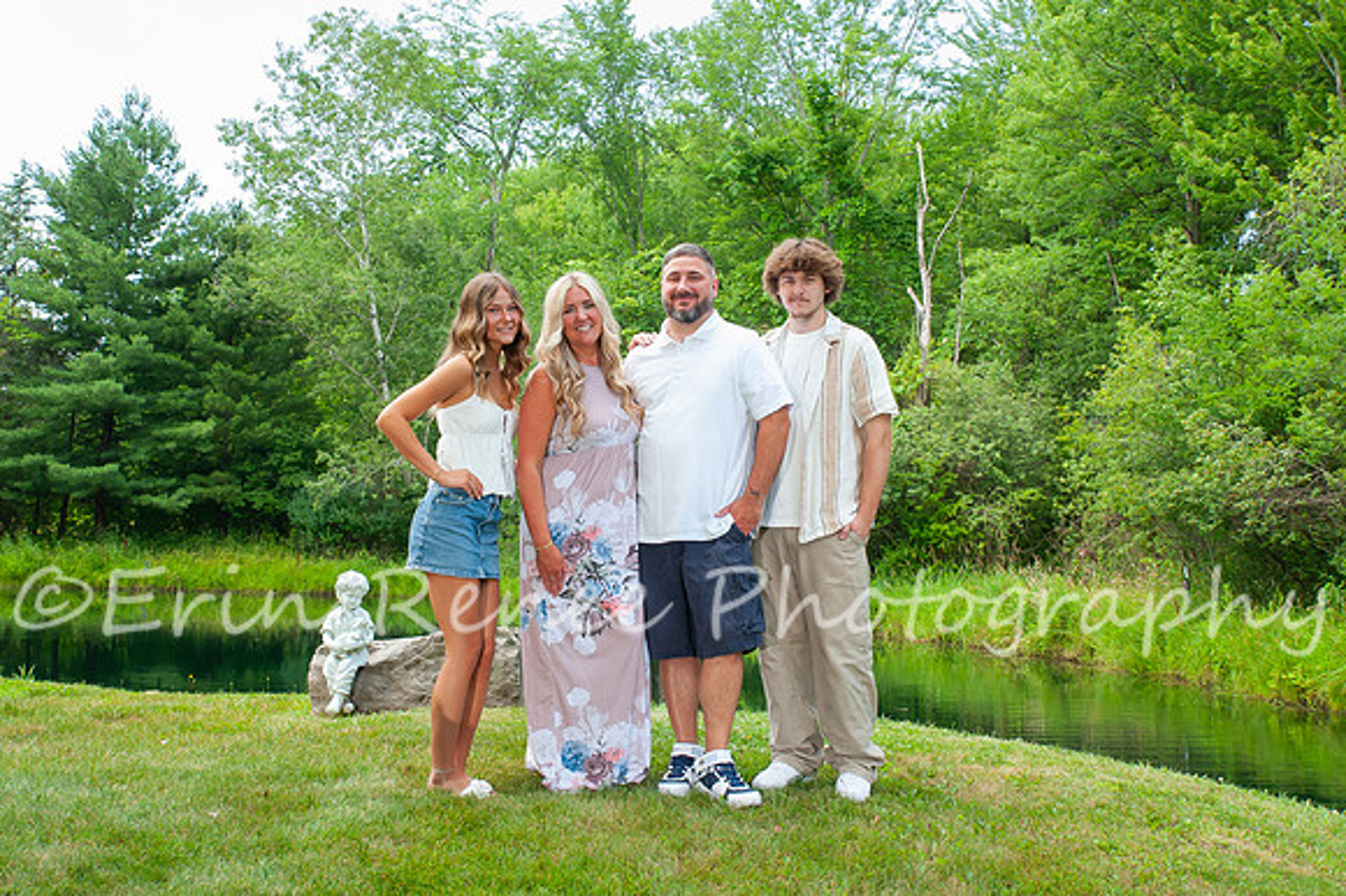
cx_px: 661
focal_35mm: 45
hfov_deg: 44.0
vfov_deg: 30.0
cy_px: 360
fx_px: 1666
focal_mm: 34
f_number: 14
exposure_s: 1/100
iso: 800
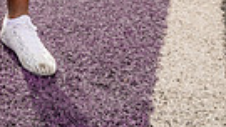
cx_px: -18
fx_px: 713
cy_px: -227
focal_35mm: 119
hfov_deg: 17.4
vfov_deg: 8.8
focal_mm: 34
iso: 100
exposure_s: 1/250
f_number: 10
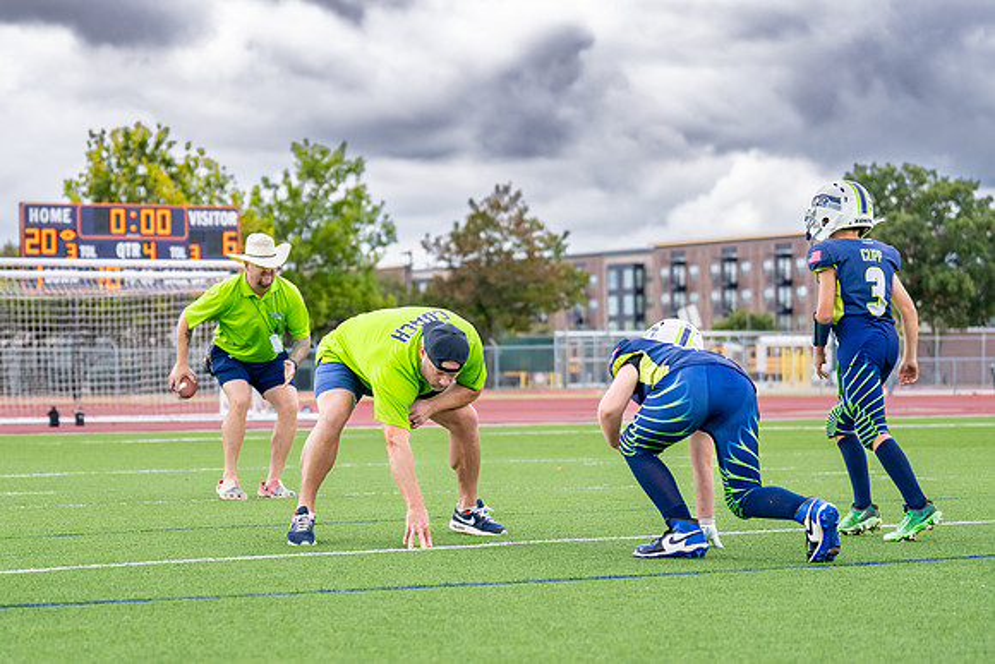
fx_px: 2592
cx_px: 397
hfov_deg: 21.7
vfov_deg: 14.6
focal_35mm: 94
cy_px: 410
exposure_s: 1/2000
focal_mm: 72
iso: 320
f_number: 2.8
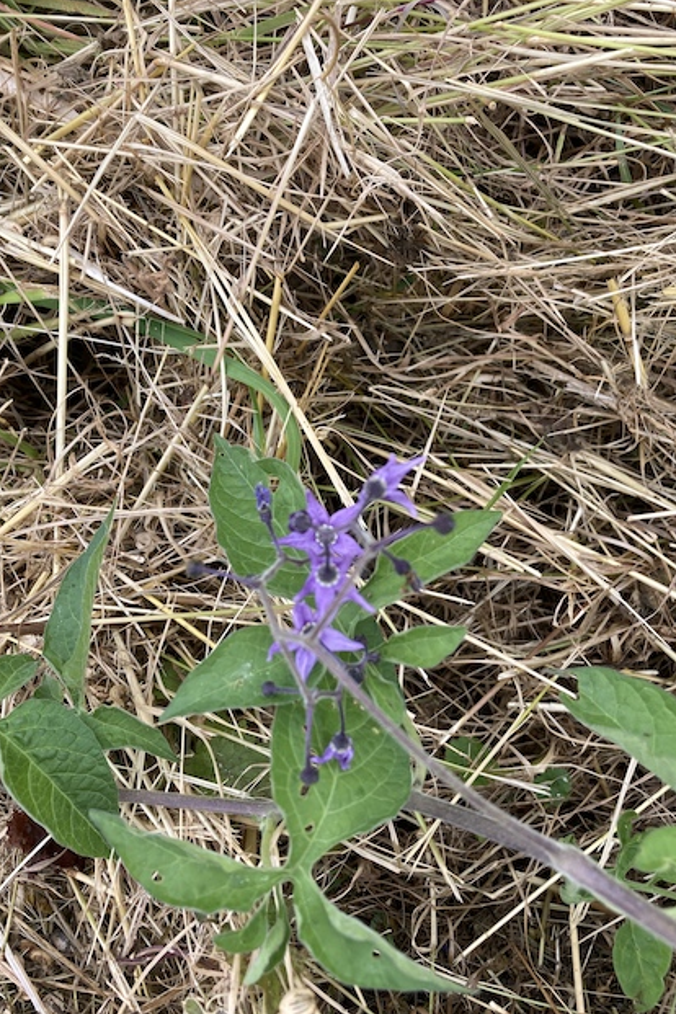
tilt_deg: -74.5
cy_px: 501
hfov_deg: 43.6
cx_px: 341
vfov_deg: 61.9
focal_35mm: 30
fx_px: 845
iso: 20
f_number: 1.8
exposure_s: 1/294
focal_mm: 3.99
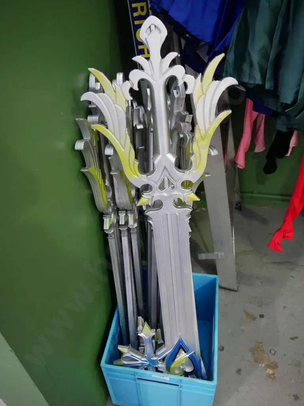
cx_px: 152
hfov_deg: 46.8
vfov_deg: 60.0
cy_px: 203
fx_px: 351
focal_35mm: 30
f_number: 3.7
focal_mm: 15
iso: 2000
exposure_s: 1/60
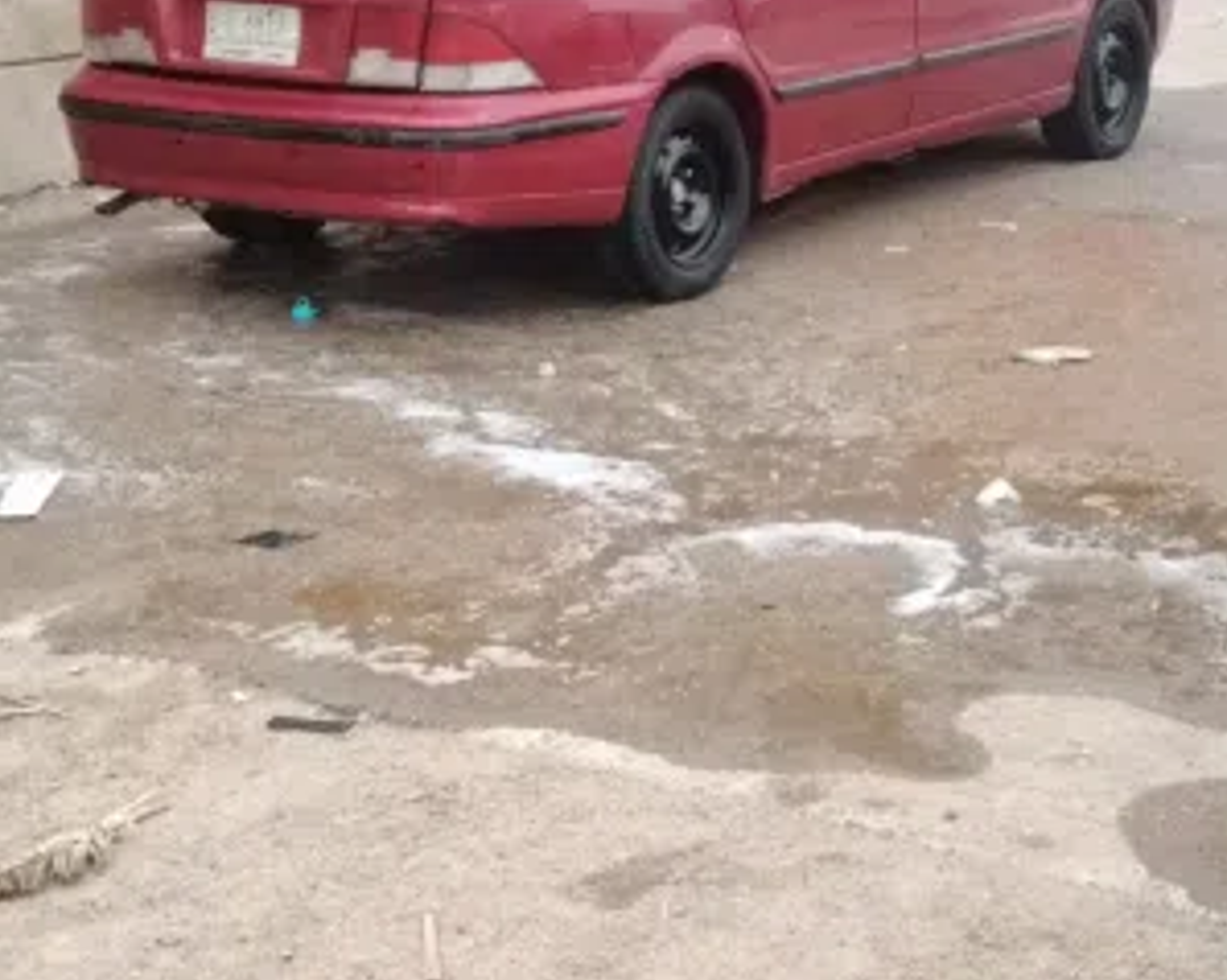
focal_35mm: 76
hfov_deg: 25.1
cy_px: 210
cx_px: 614
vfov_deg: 20.0
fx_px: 2758
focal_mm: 5.25
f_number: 1.75
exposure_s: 1/50
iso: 403
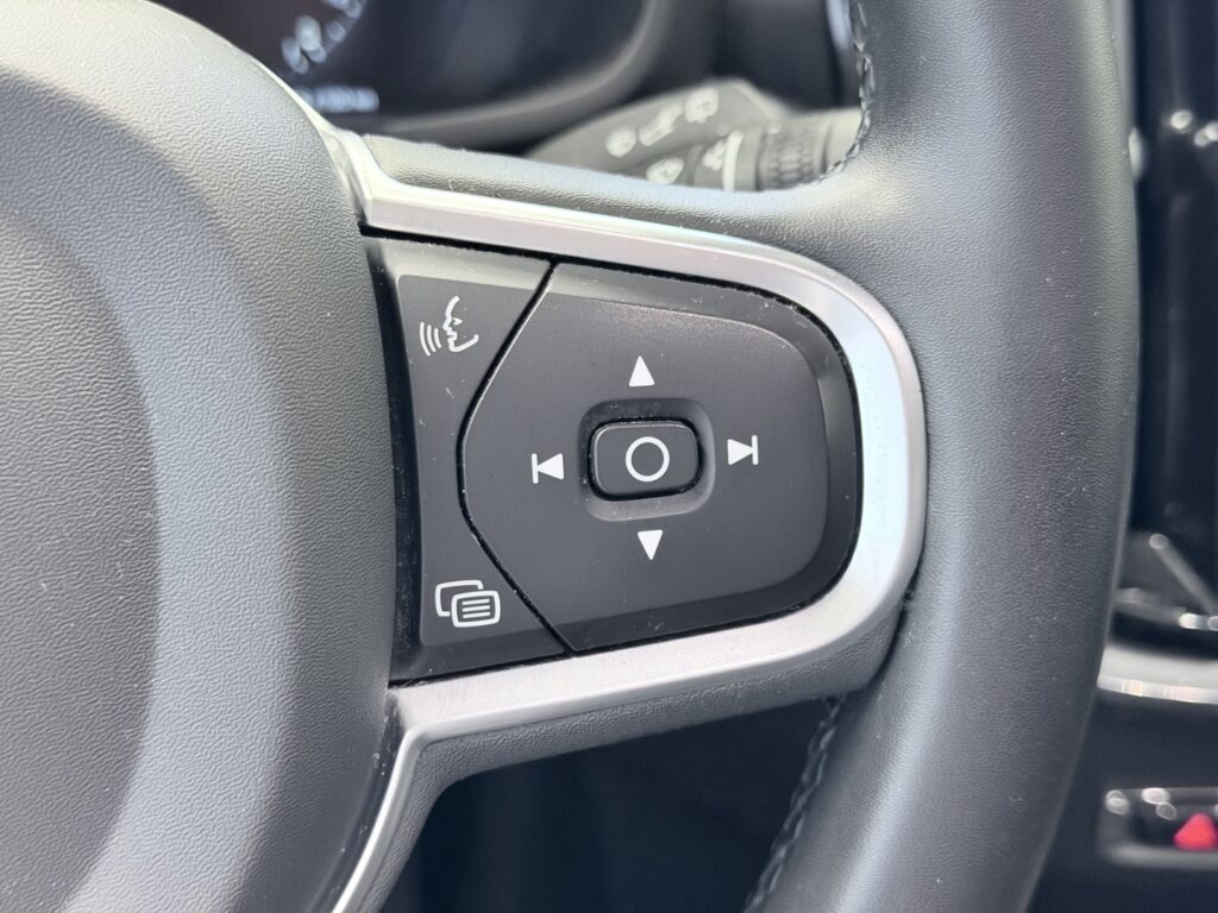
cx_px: 609
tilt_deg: -28.9
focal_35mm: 48
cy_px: 456
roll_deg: -2.1
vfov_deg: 30.3
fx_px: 1689
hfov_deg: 39.7
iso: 500
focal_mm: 6.76
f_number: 1.78
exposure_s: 1/33
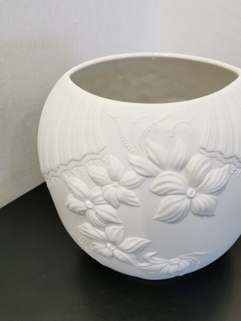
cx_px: 148
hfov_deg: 41.5
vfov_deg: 54.0
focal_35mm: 34
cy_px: 159
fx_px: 316
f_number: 1.8
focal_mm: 5.58
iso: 160
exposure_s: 1/50
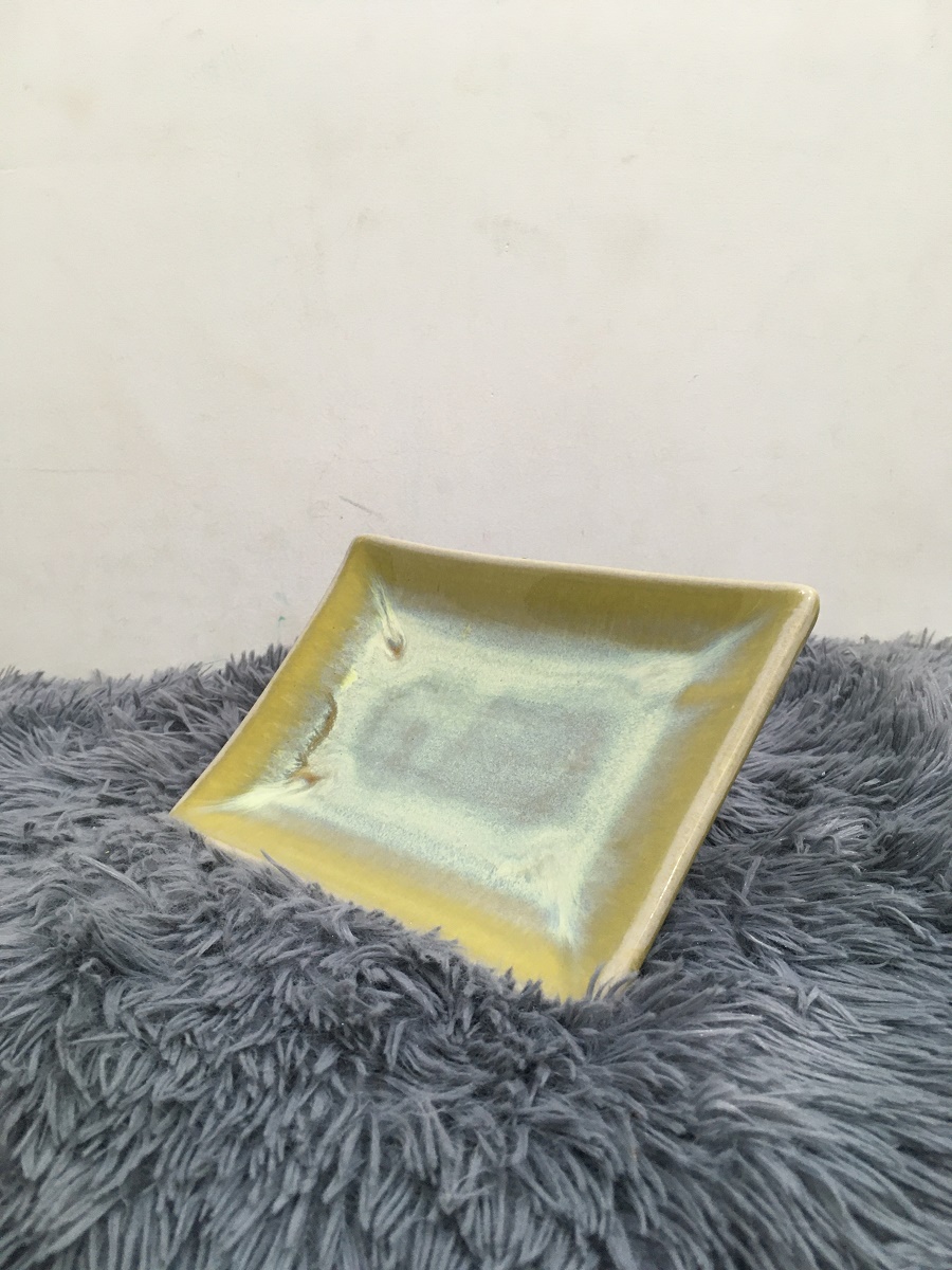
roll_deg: +0.8
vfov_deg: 61.7
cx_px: 476
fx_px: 1063
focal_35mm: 29
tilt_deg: -13.6
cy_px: 635
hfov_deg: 48.2
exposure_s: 1/33
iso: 100
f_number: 2.2
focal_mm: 4.15
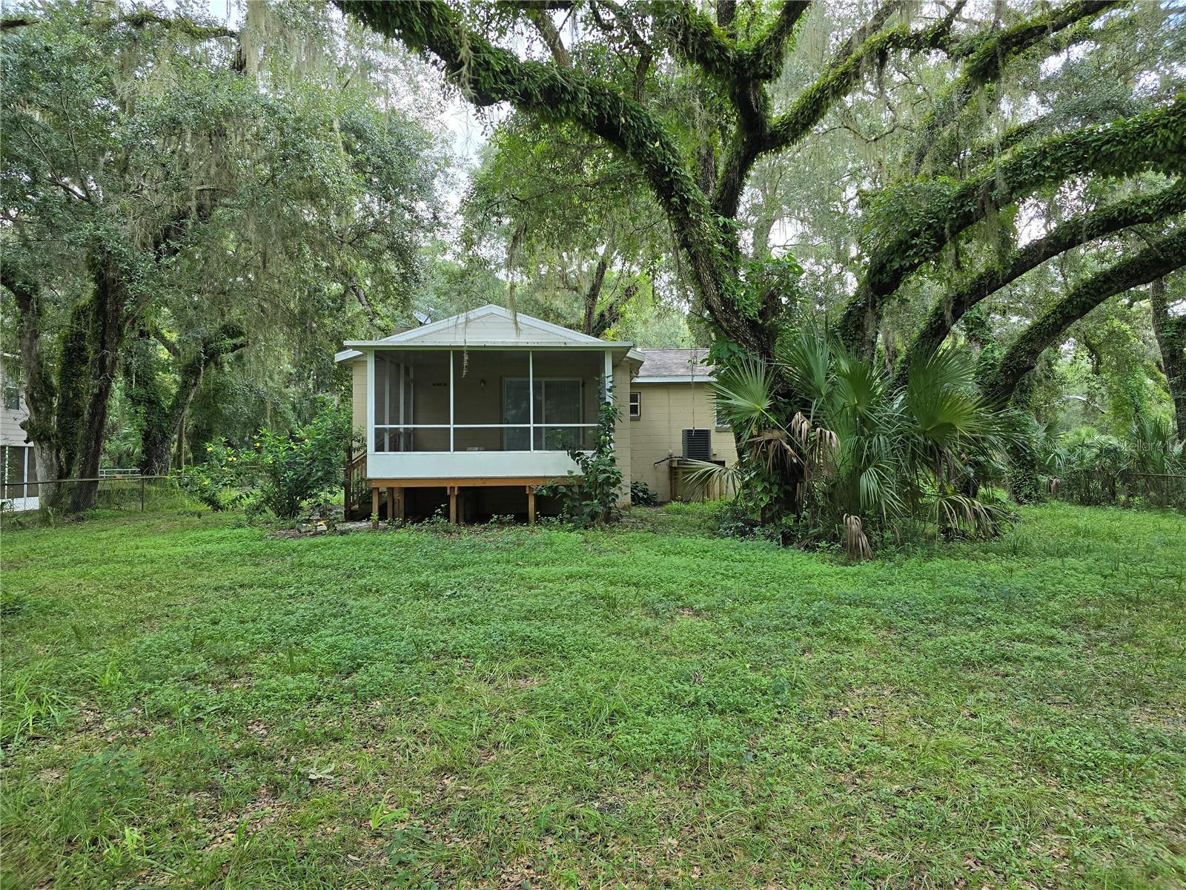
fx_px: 788
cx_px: 593
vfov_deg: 58.9
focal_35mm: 23
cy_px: 445
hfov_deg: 73.9
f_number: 1.7
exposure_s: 1/180
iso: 125
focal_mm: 6.3
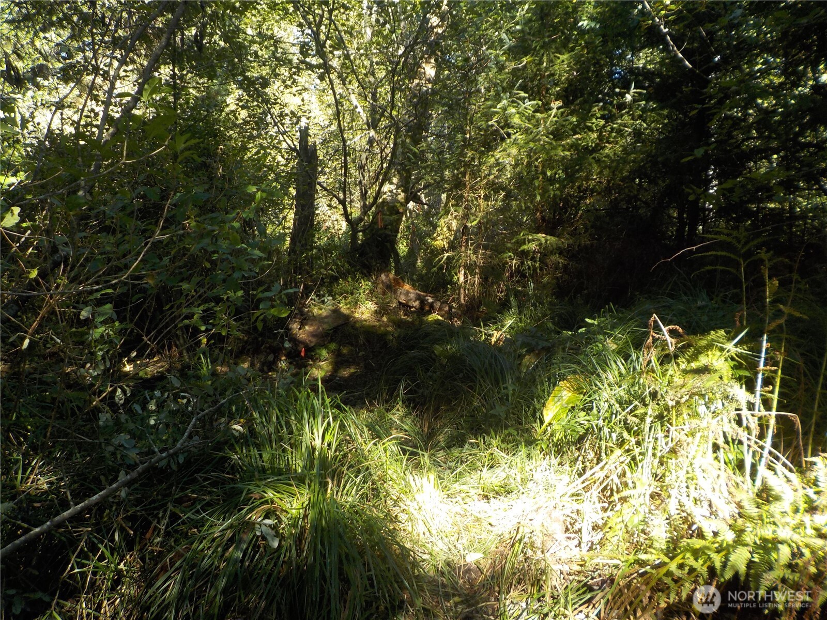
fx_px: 717
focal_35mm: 30
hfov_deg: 60.0
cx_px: 414
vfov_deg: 46.8
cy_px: 310
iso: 125
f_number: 3.3
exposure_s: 1/80
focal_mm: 4.1
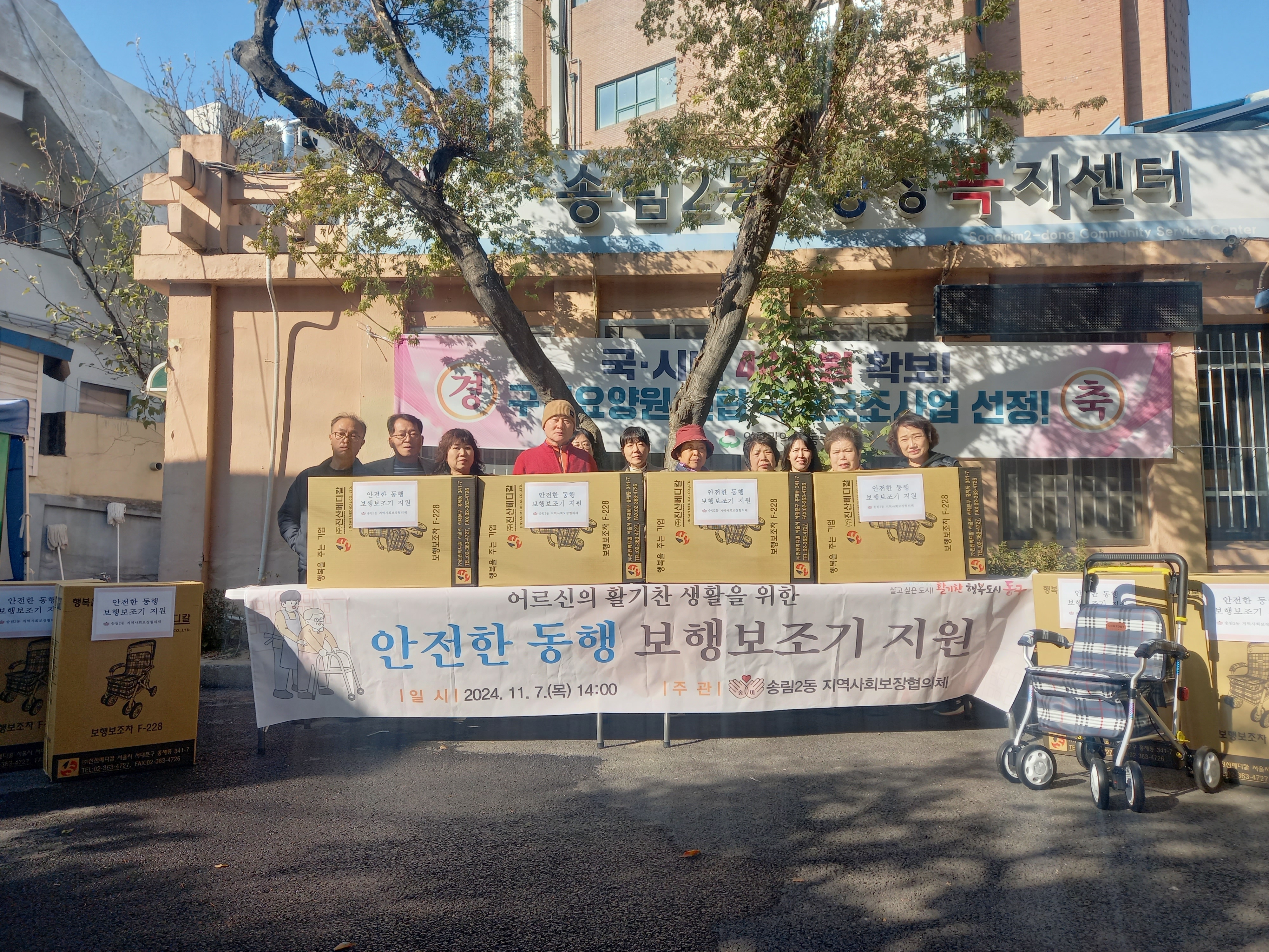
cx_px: 634
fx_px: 916
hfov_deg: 69.4
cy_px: 476
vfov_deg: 54.9
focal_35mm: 25
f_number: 2
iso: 25
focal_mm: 4.6
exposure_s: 1/524
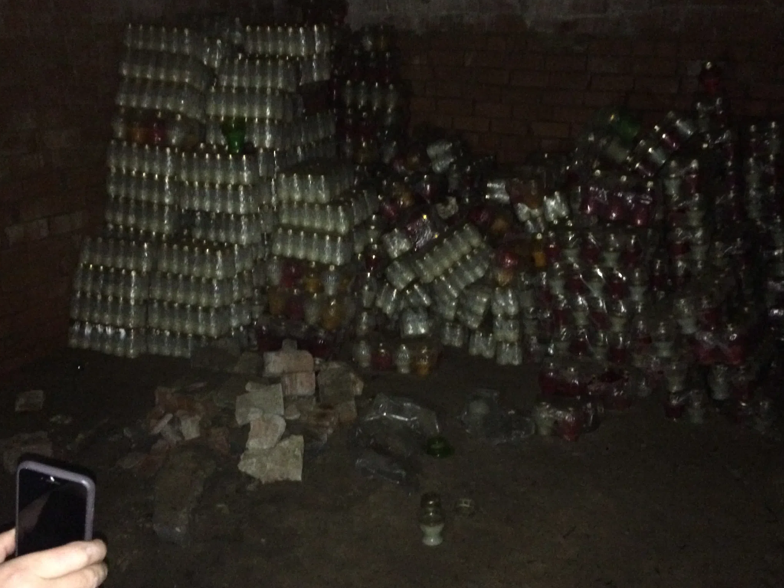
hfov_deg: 54.0
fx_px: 770
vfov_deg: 41.8
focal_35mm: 34
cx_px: 399
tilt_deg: -20.8
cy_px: 317
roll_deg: +0.2
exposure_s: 1/17
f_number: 2.2
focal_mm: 4.15
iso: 800
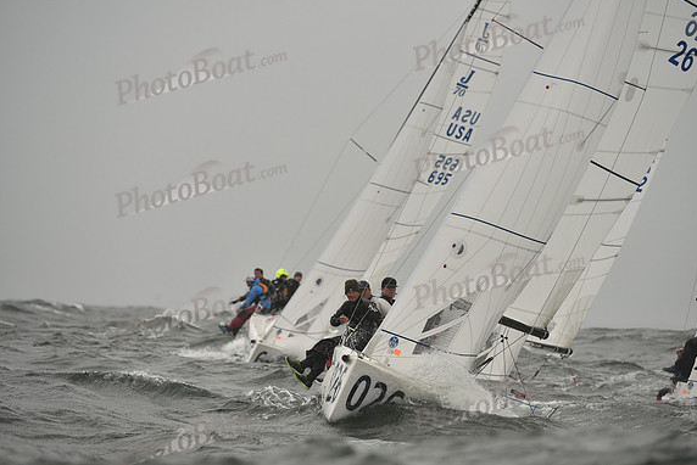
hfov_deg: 5.6
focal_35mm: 365
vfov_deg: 3.8
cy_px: 232
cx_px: 351
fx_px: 7070
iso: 400
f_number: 6.3
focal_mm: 360
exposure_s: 1/1000
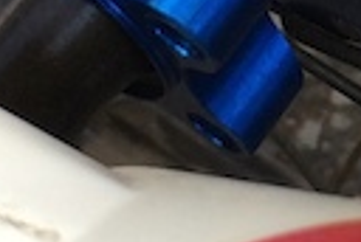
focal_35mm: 249
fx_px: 2503
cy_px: -248
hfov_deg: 8.1
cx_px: 460
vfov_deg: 5.4
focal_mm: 4.12
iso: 40
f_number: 2.2
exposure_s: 1/60
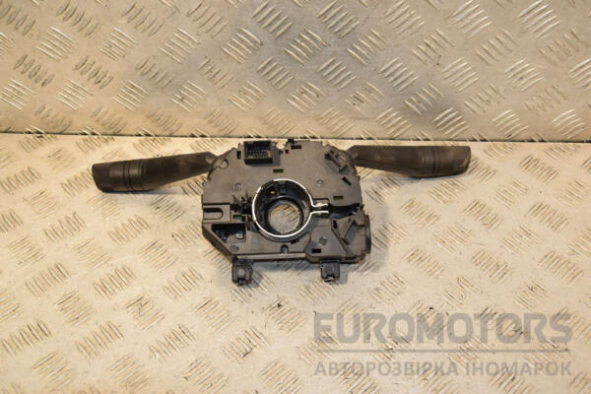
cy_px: 197
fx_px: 689
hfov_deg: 46.4
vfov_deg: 31.9
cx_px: 296
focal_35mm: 42
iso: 800
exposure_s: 1/200
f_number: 7.1
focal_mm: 28
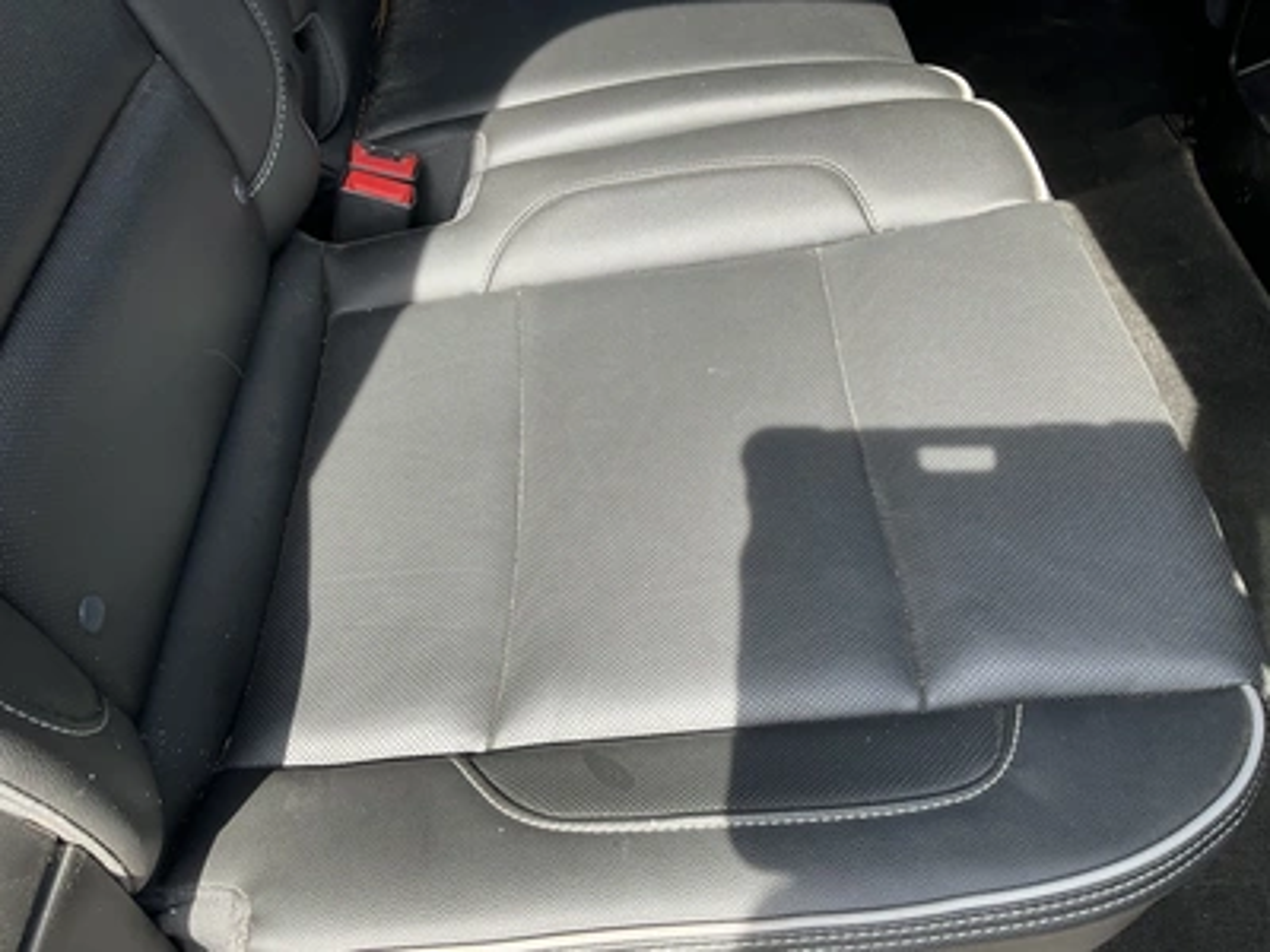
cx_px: 635
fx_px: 1064
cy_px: 476
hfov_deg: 61.7
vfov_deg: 48.2
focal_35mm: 29
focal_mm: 3
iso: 20
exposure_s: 1/183
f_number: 1.8
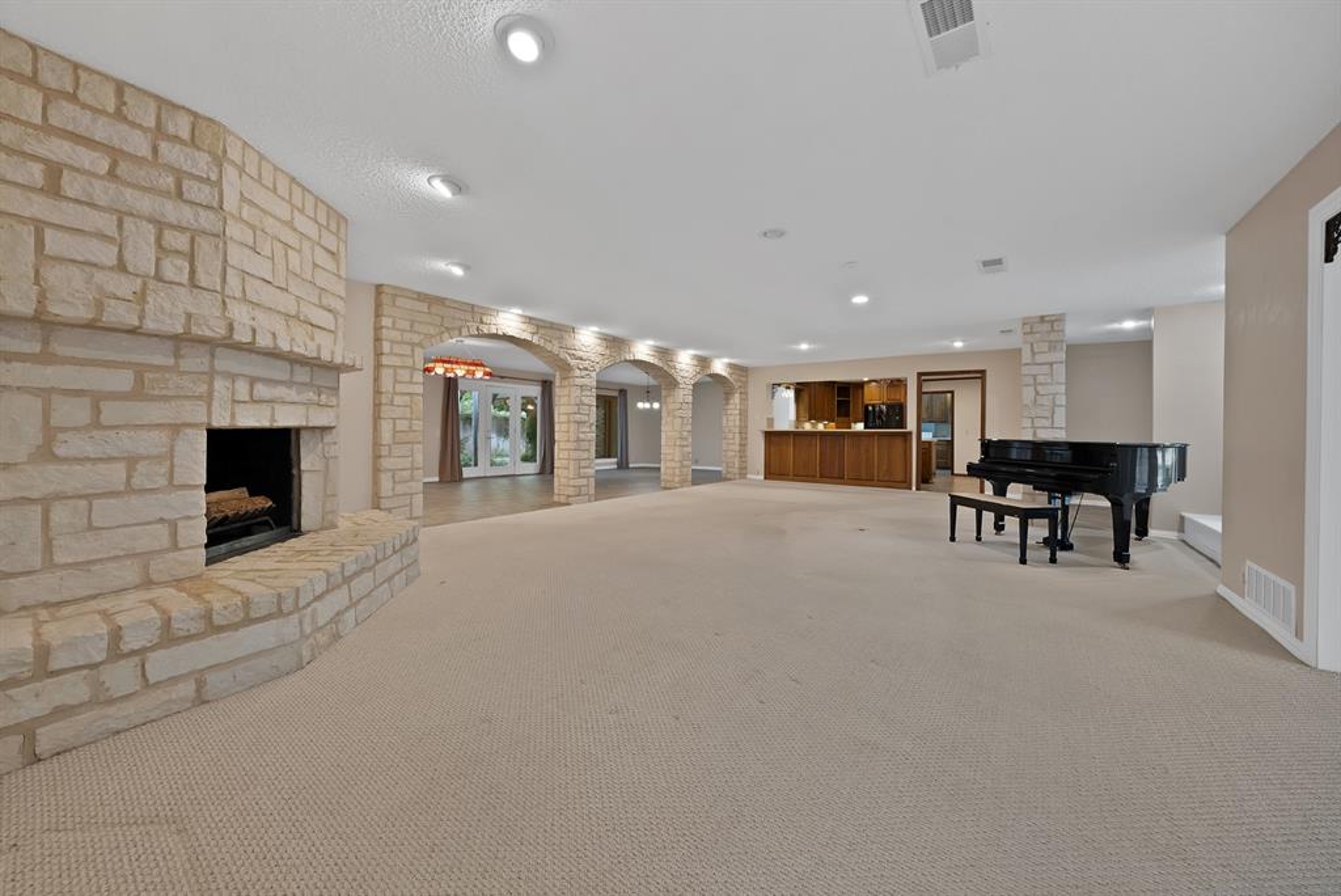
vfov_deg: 90.1
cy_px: 448
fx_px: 447
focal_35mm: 12
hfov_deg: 112.6
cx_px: 670
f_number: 9
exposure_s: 1/3
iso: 640
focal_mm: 12
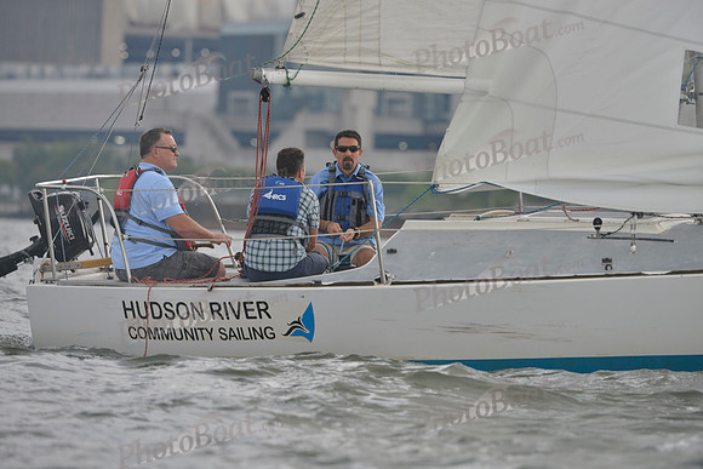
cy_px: 234
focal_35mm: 340
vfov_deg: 4.0
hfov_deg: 6.1
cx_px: 352
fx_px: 6641
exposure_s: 1/1000
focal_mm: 340
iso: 400
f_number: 6.3
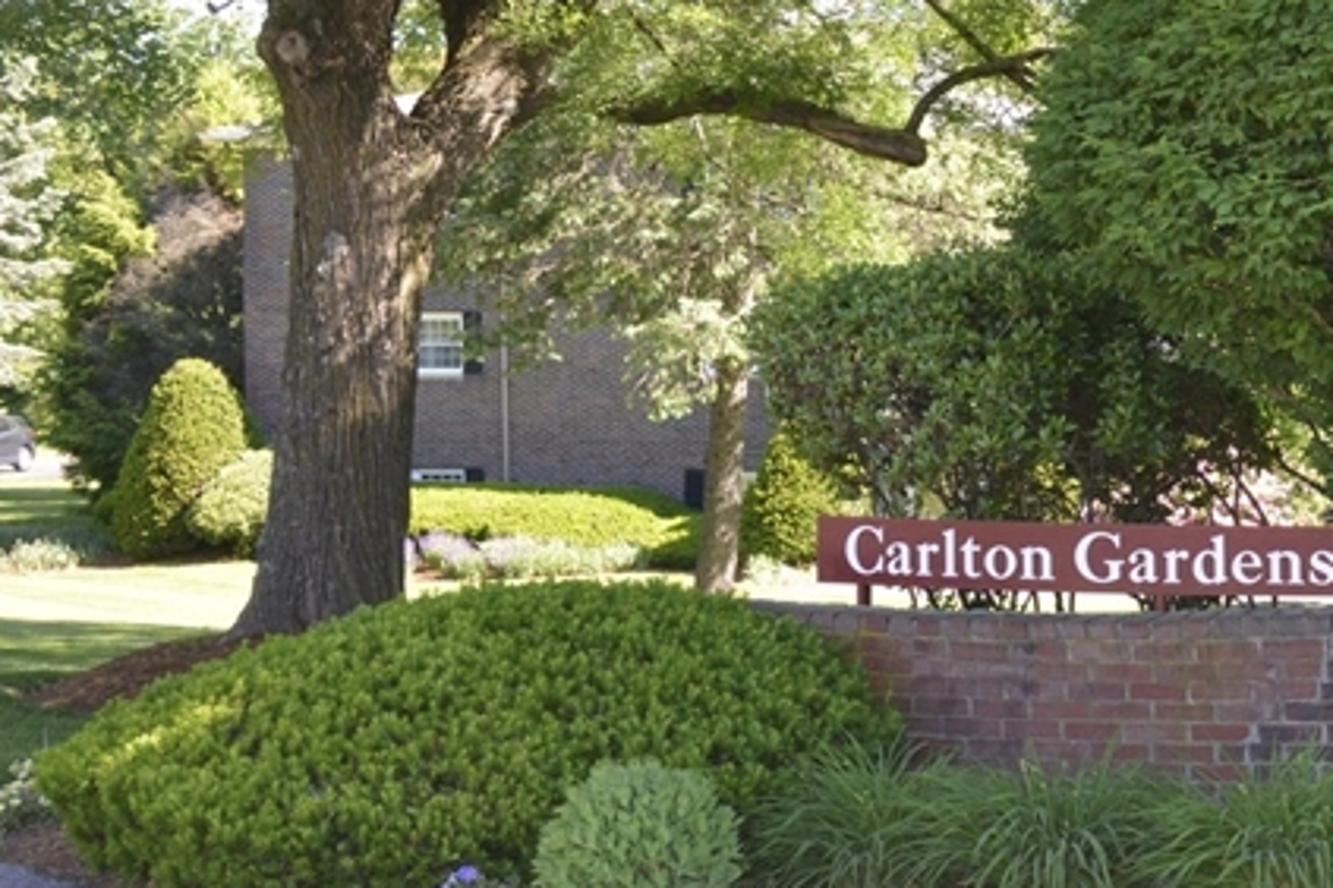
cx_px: 1557
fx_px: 2777
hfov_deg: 24.7
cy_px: 420
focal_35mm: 75
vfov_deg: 18.2
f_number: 18
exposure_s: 1/200
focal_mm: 31
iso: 2500
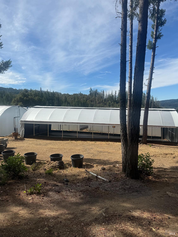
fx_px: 164
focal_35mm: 24
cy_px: 118
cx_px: 89
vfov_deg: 71.6
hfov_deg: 56.8
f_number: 1.78
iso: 80
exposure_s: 1/5714
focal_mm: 6.76
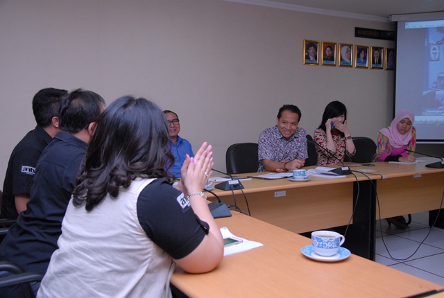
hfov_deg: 53.0
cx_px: 222
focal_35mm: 36
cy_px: 149
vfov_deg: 37.1
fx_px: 445
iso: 640
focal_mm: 24
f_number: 5.6
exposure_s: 1/60
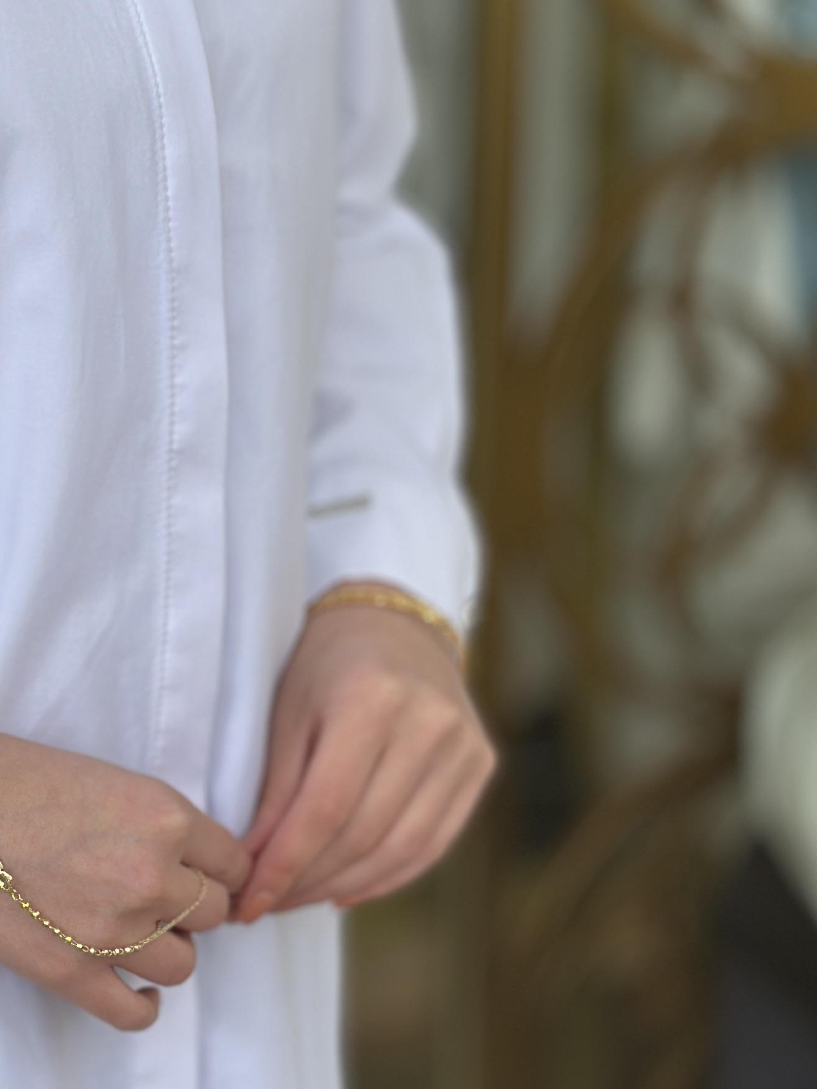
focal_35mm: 110
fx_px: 3460
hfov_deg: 13.2
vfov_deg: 17.9
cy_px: 518
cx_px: -98
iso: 80
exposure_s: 1/1157
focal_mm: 6.86
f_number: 1.78
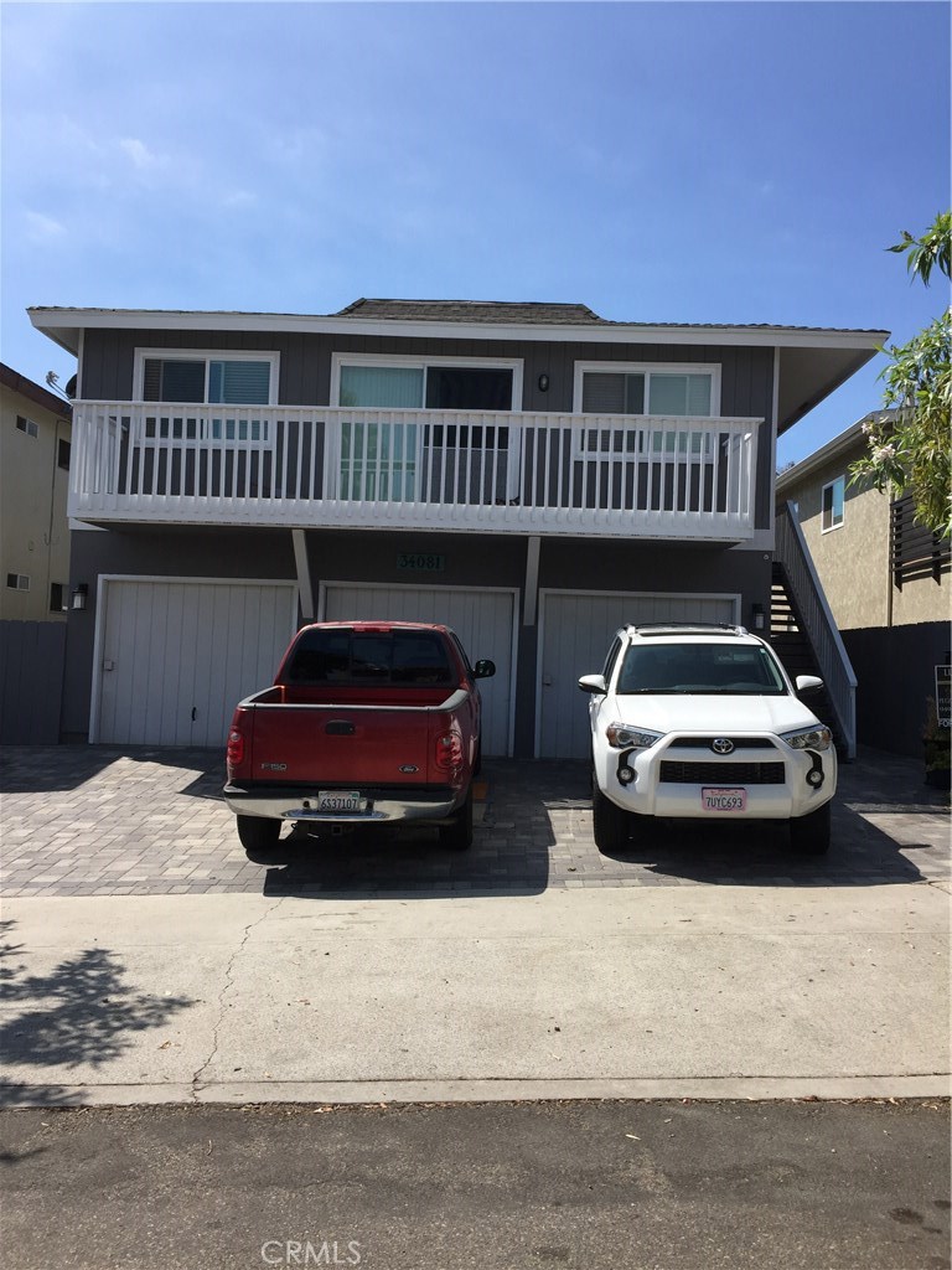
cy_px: 635
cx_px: 476
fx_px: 1063
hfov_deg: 48.2
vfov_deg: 61.7
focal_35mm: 29
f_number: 2.2
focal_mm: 4.15
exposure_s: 1/1980
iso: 32
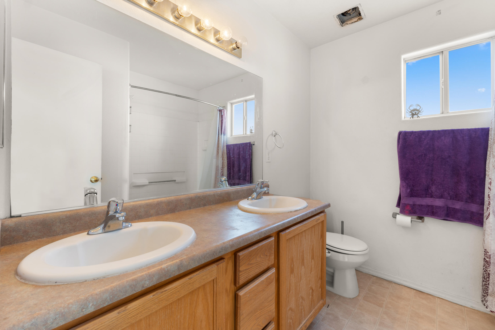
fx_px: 206
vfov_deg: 77.3
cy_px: 165
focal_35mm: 15
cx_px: 248
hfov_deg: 100.4
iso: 100
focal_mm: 10
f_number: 8
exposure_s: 1/1.67
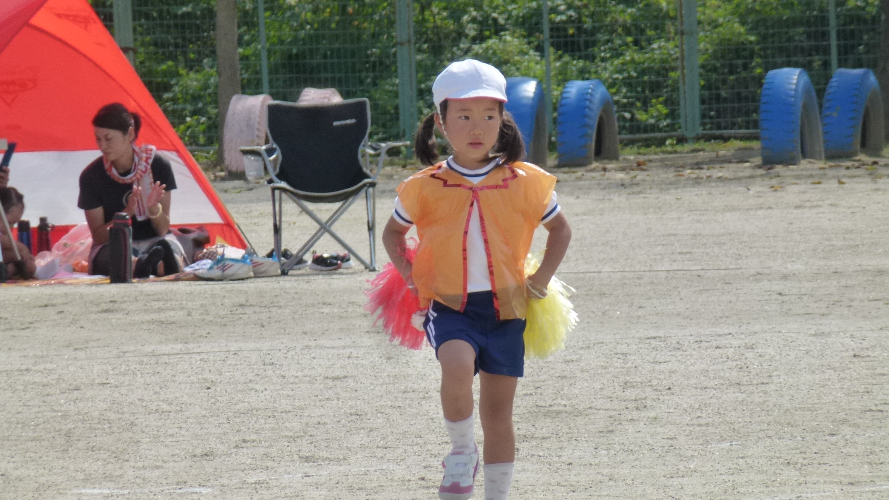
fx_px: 10725
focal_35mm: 455
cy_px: 256
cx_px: 463
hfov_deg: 4.7
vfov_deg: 2.7
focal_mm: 68.8
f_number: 5.9
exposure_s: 1/640
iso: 160
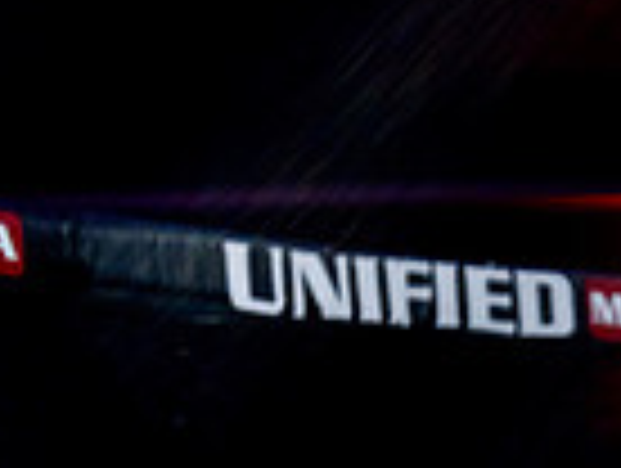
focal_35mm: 282
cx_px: 1242
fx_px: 5068
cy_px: 623
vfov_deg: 5.3
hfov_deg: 6.8
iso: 3200
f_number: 2.8
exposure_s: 1/1250
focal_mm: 70
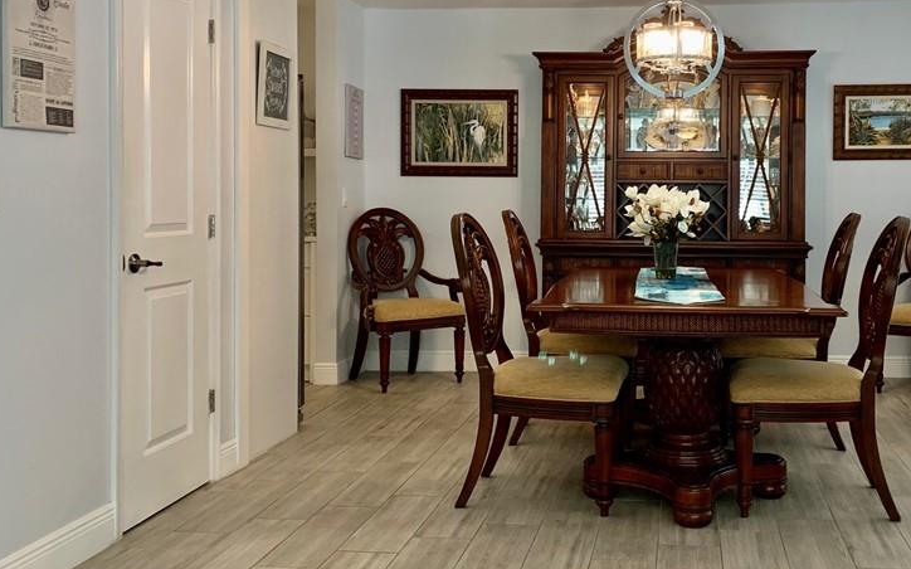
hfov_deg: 49.5
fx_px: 968
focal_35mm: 39
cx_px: 609
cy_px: 198
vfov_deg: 32.5
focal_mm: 4.25
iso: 125
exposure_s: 1/60
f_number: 1.8
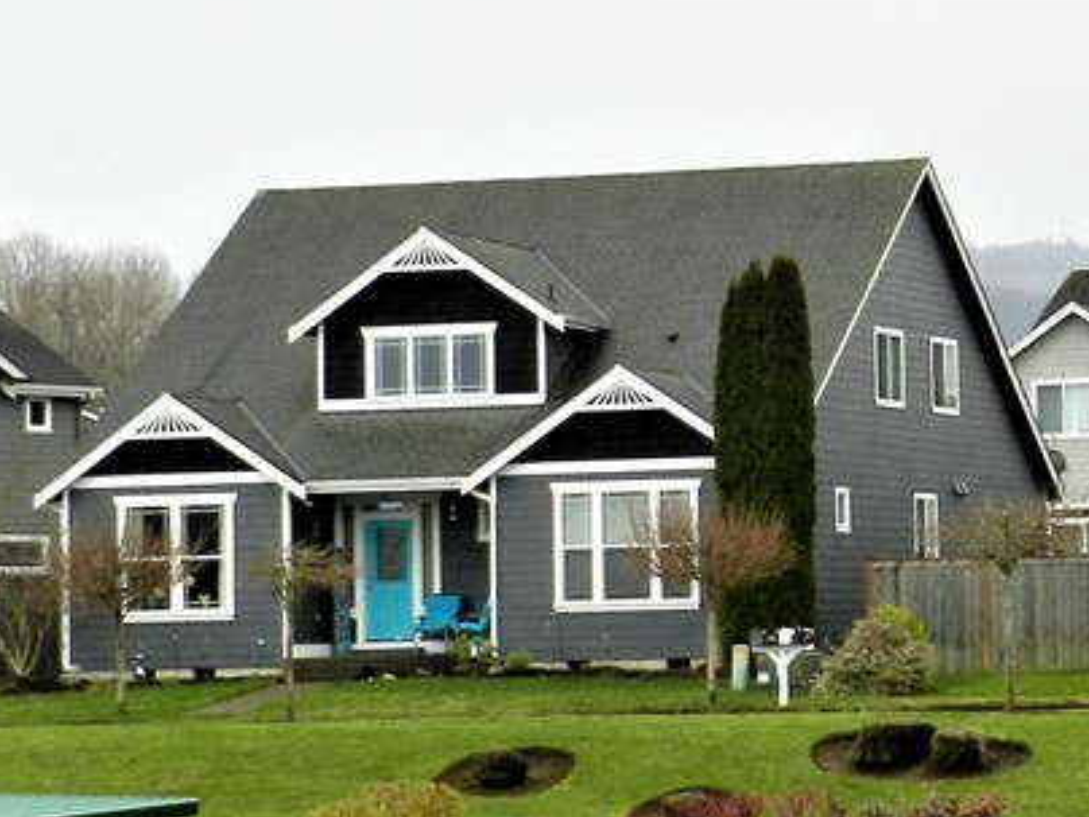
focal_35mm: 152
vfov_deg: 9.8
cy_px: 259
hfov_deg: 12.8
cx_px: 1111
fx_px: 4782
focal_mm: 10.7
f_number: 4.6
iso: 160
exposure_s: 1/60
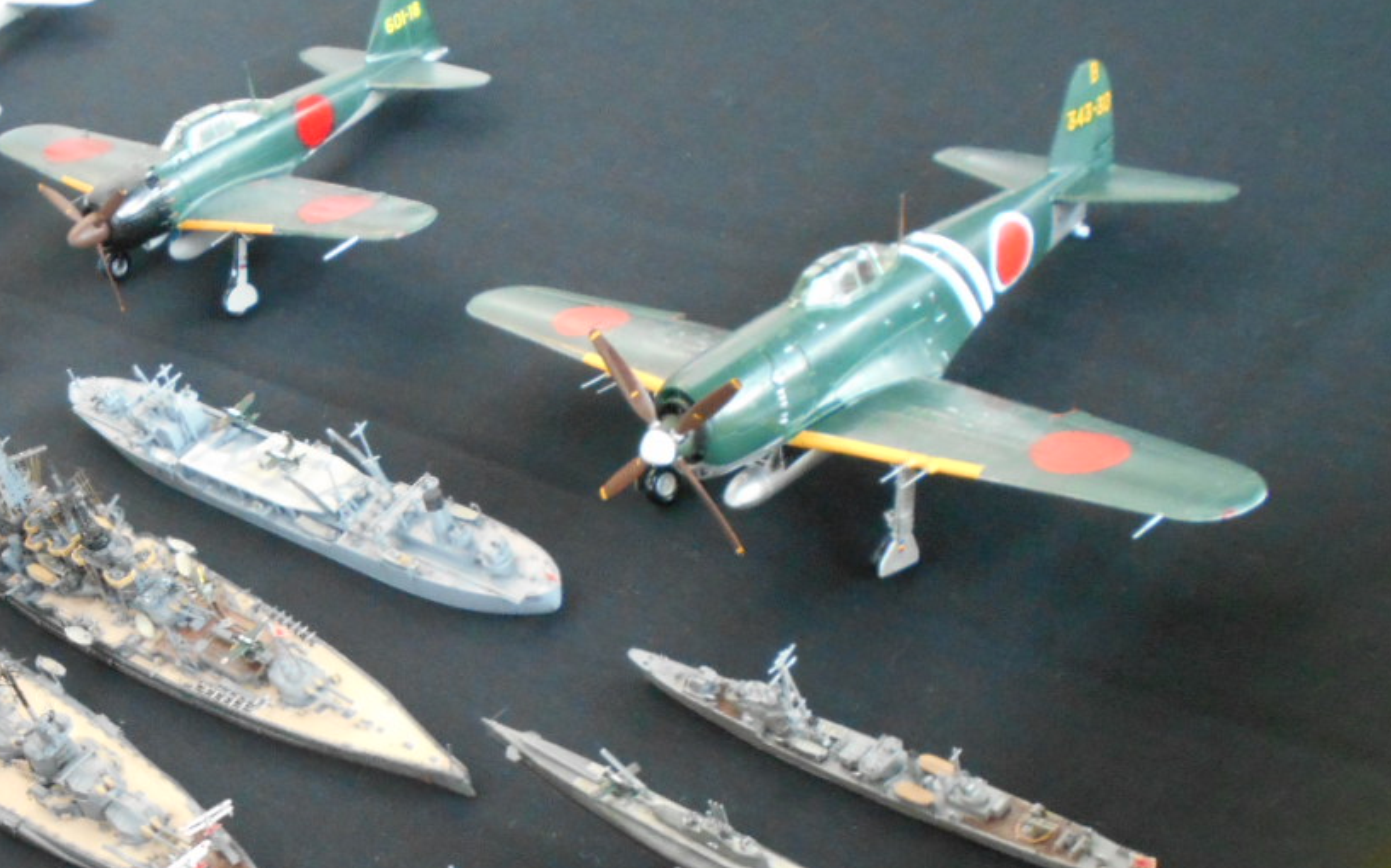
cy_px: 757
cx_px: 230
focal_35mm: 54
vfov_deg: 23.4
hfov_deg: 36.0
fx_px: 2046
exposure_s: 1/20
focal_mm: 4.6
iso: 400
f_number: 3.2
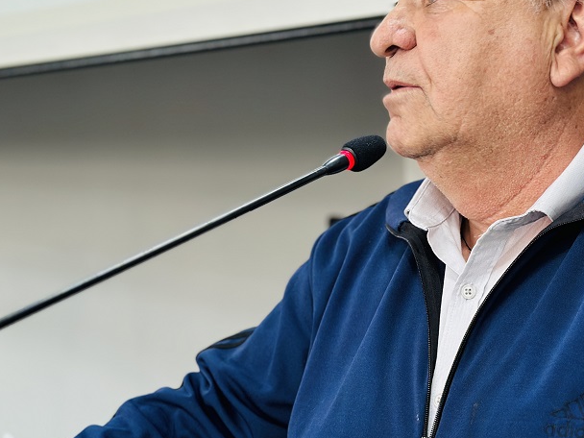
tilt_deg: +7.1
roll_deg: +2.5
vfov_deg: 18.6
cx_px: 304
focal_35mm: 79
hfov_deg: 24.7
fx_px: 1333
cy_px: 182
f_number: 1.78
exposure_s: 1/60
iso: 160
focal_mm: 6.86
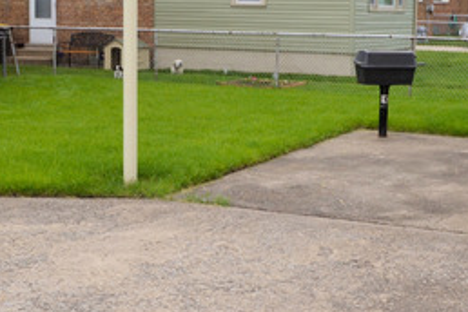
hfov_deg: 30.1
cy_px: 112
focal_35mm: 67
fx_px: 871
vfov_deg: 20.3
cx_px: 245
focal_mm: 18
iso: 100
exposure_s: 1/200
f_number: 10
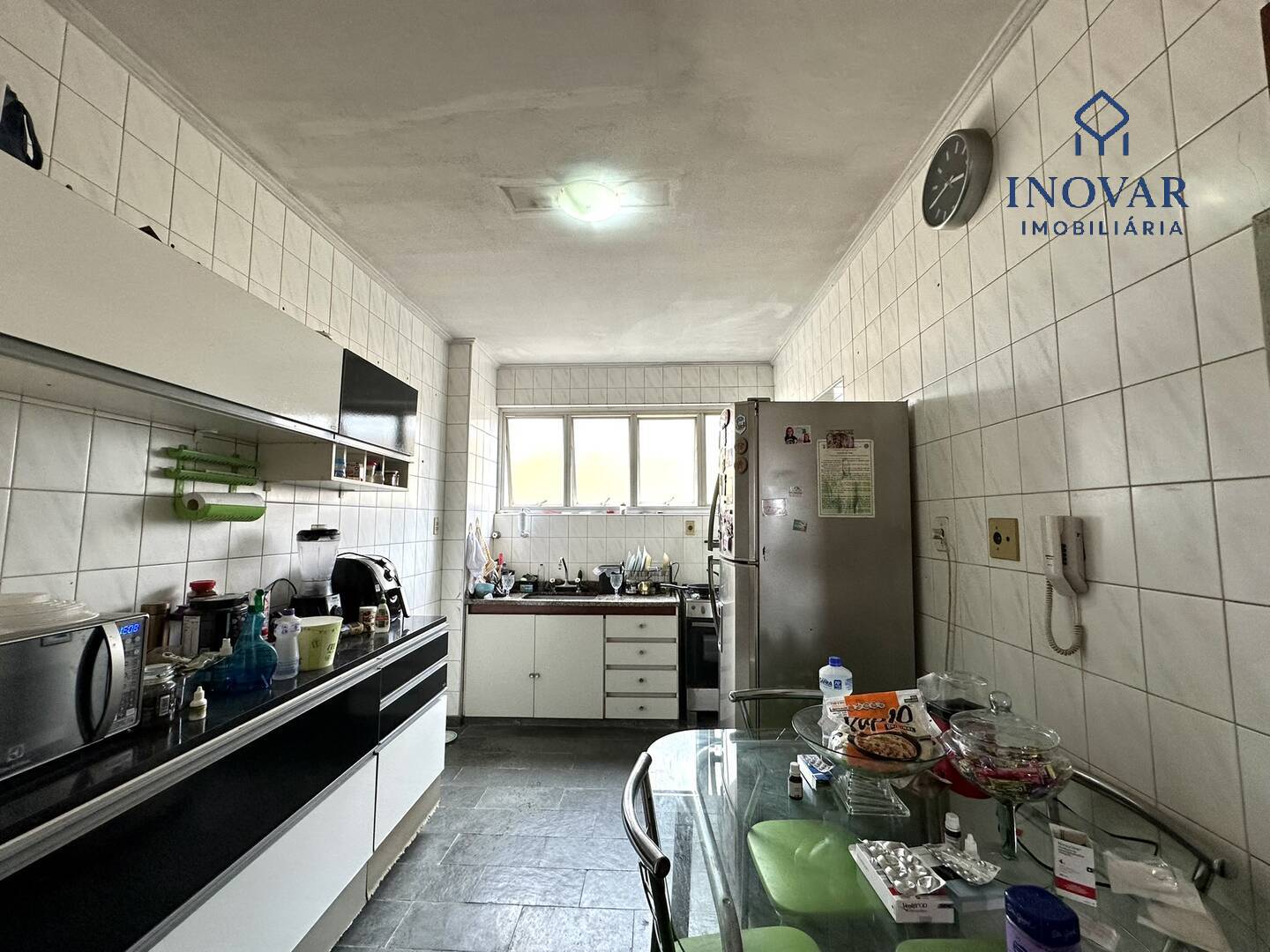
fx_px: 514
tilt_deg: +5.4
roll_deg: -0.7
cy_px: 476
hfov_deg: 102.1
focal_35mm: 14
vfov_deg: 85.7
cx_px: 635
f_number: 2.2
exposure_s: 1/120
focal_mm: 2.22
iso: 160
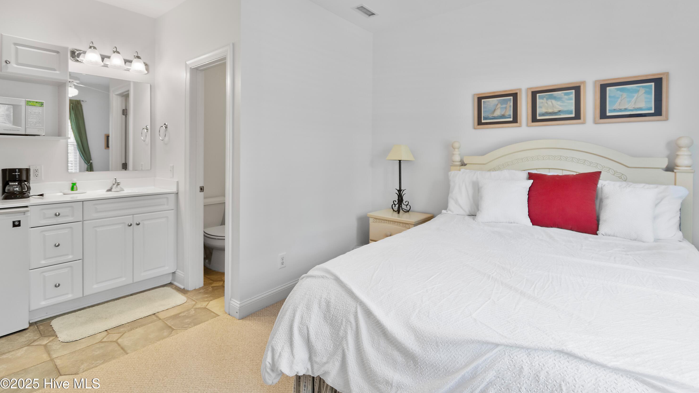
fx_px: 297
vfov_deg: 66.7
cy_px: 168
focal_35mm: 16
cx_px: 355
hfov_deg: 99.4
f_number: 4.5
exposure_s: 1/10
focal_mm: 10
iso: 100
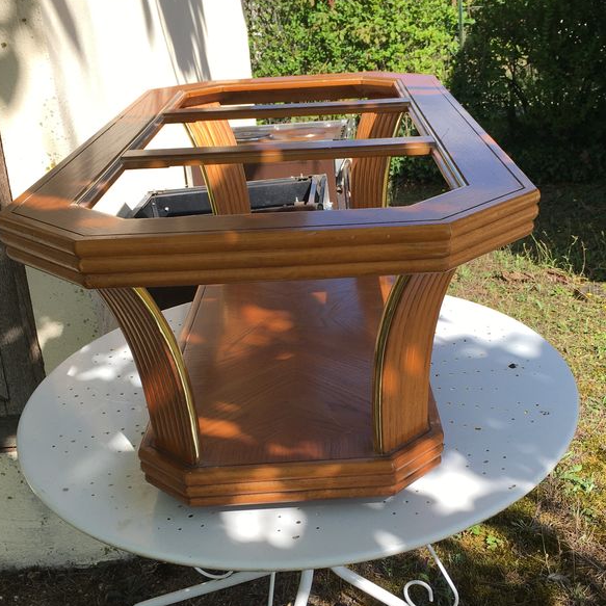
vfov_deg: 38.3
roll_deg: +2.5
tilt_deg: -19.8
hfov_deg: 38.3
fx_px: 871
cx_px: 345
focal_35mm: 44
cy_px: 342
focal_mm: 4.15
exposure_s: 1/855
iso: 25
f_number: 2.2
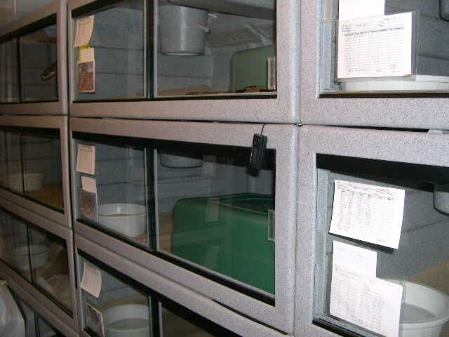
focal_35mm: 38
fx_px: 493
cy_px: 168
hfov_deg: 49.0
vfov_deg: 37.7
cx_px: 224
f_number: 2.8
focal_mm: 8
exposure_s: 1/60
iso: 100
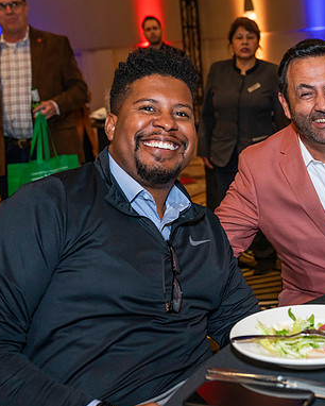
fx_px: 685
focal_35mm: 57
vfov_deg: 33.0
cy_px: 202
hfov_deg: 26.4
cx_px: 240
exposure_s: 1/125
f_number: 4
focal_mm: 40
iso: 3200
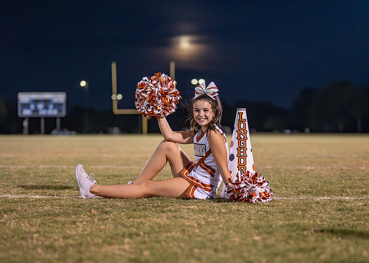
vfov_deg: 18.9
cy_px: 138
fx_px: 791
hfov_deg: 26.2
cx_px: 201
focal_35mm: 76
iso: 2000
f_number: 1.2
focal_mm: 50
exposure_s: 1/1000
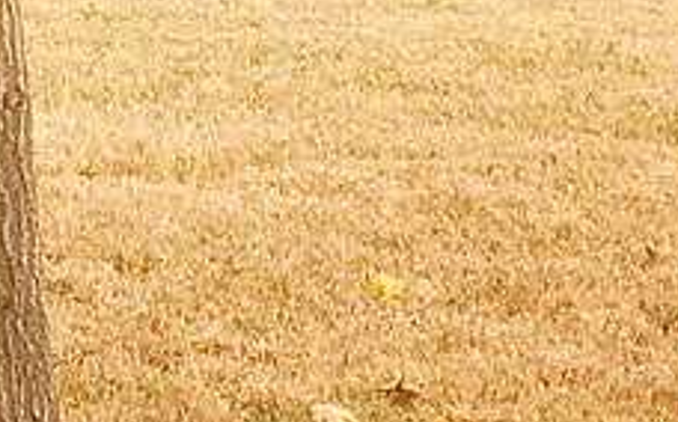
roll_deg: +1.4
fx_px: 3987
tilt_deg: +2.2
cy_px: -1120
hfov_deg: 9.6
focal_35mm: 216
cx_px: -113
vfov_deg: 5.5
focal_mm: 4.15
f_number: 2.2
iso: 32
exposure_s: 1/162
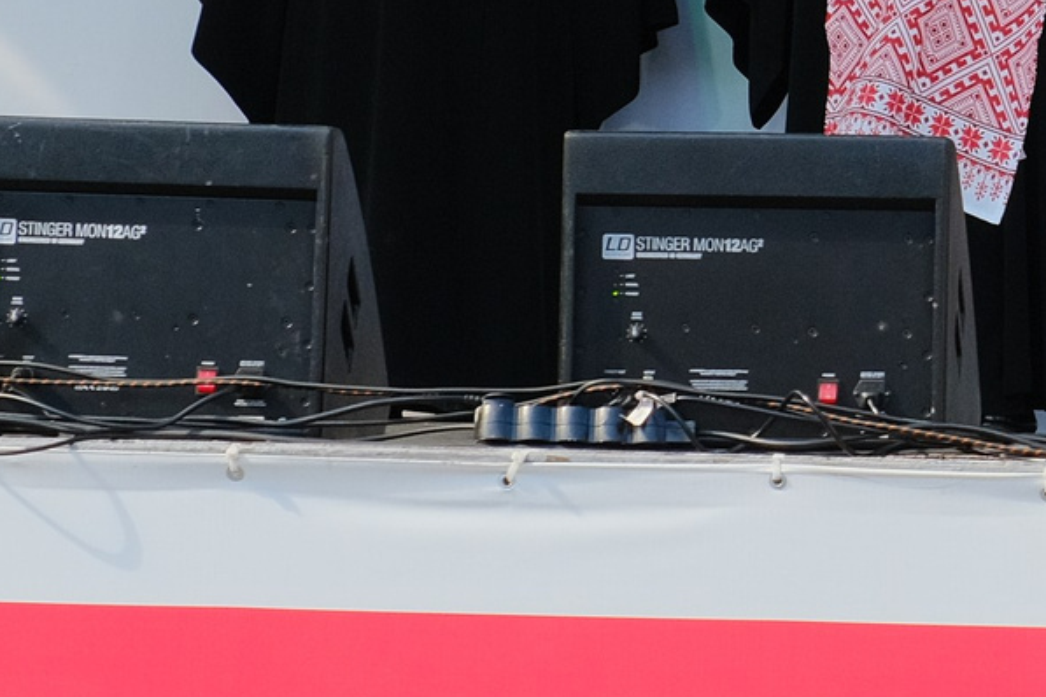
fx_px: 8716
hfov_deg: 6.8
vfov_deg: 4.6
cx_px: 1447
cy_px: -125
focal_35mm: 300
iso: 640
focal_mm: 46.5
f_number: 4.5
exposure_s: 1/500
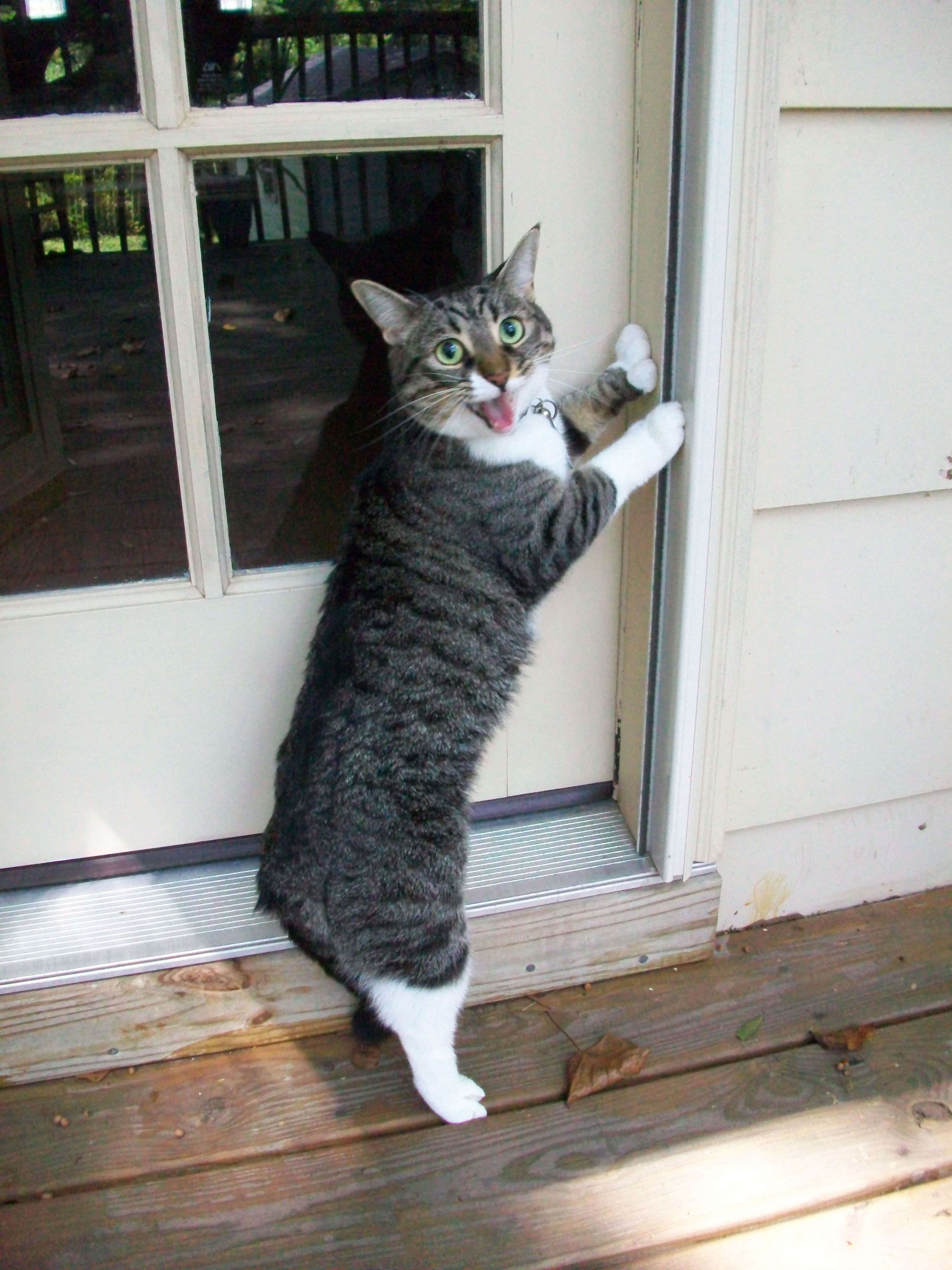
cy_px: 635
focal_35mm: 32
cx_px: 476
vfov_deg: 56.8
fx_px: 1173
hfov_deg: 44.2
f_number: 2.8
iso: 400
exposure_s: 1/125
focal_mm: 5.7
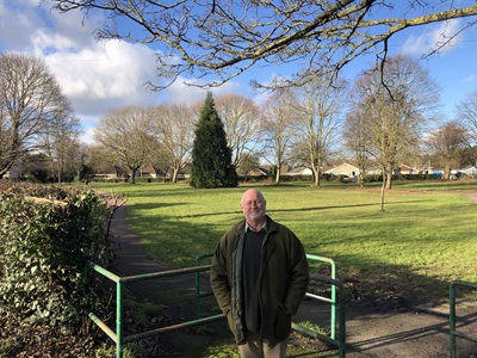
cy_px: 179
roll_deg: +0.6
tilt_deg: -0.7
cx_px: 238
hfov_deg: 63.4
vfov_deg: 49.7
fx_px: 386
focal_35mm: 28
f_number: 1.8
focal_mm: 4
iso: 20
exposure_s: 1/873
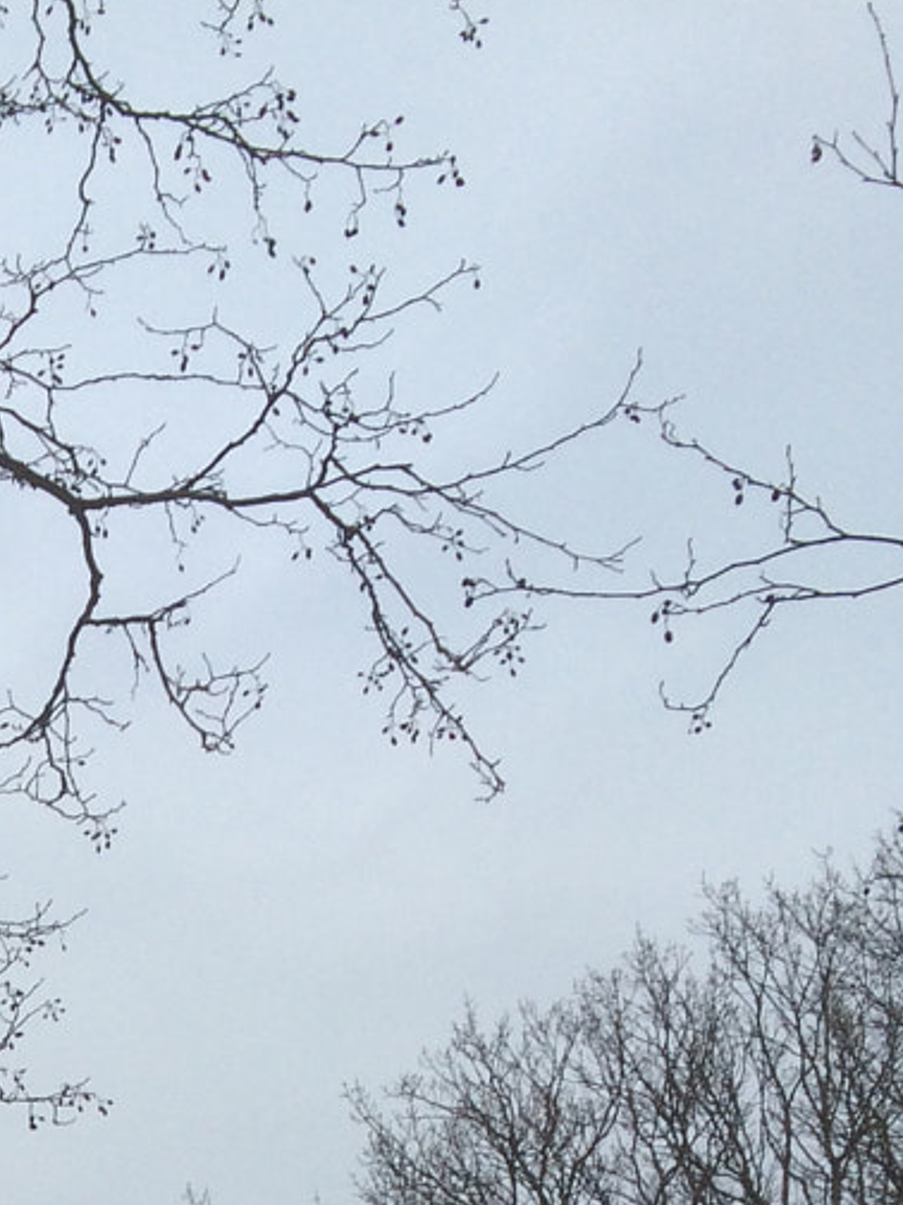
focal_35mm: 92
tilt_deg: +4.0
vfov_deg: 18.5
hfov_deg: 14.8
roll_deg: -0.9
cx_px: -483
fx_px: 3200
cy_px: 1896
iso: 32
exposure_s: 1/169
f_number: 2.2
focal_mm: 4.15
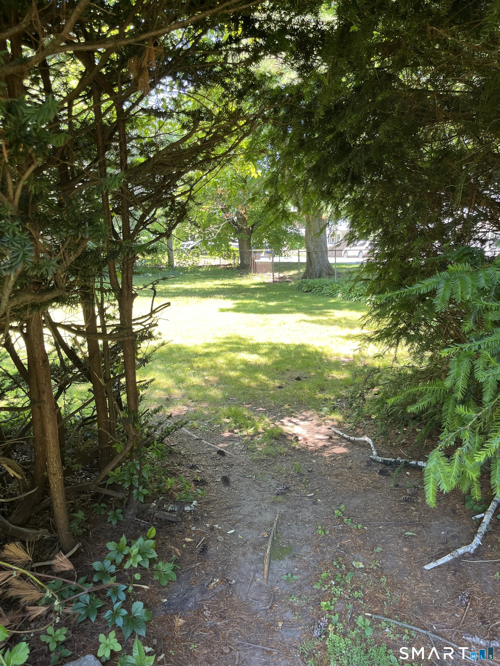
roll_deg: +0.2
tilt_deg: -8.5
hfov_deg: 53.1
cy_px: 333
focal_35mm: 26
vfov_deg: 67.3
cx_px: 250
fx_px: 501
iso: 50
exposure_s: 1/122
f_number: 1.6
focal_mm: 5.1
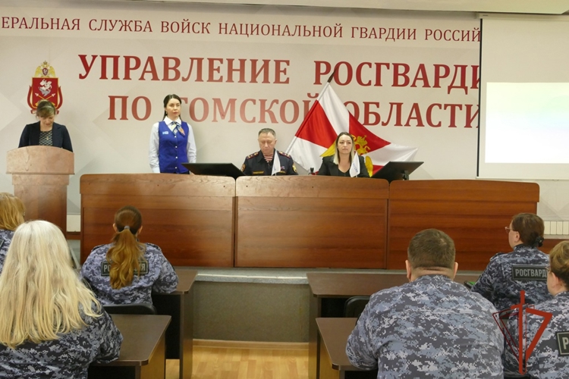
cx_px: 284
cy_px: 190
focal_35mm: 41
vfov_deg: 32.6
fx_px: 648
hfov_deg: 47.4
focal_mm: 15.02
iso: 1600
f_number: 3.2
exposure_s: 1/80
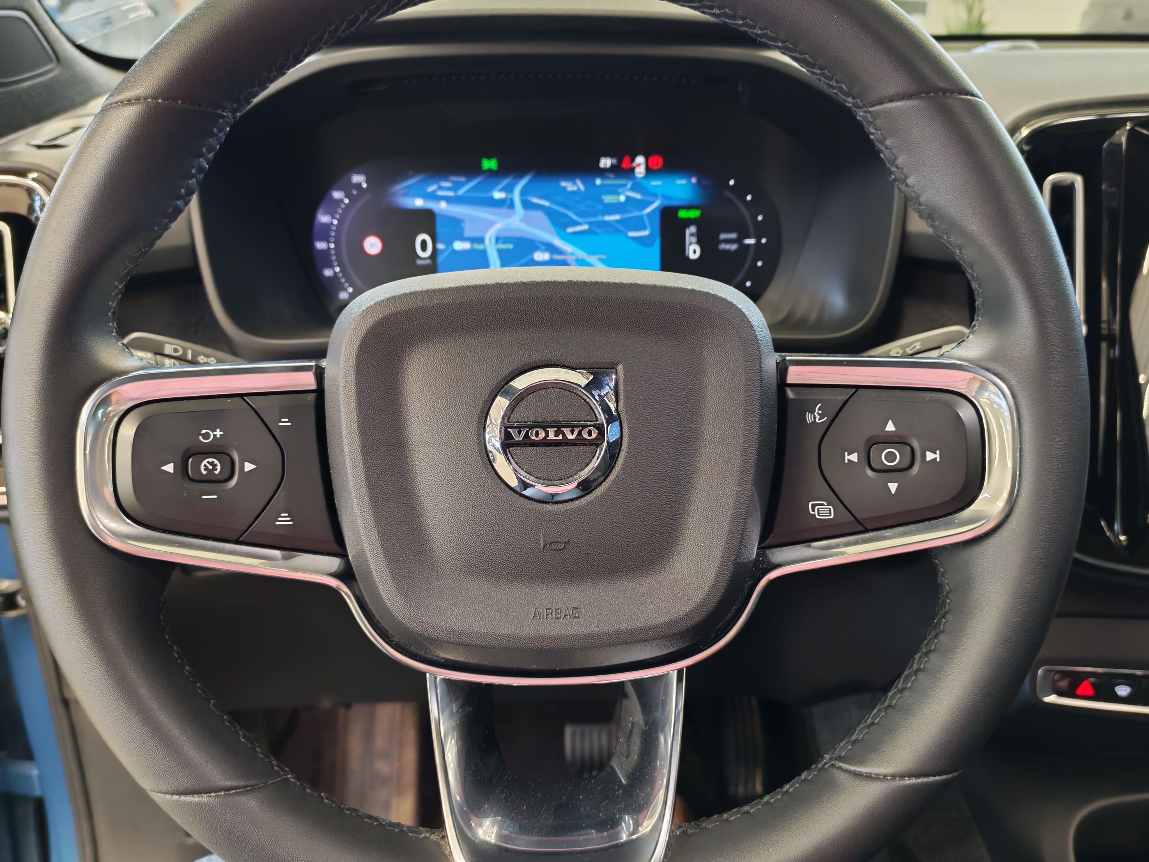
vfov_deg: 44.2
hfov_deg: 56.8
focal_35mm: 32
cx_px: 574
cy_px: 431
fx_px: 1062
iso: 1206
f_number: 1.9
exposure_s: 1/50
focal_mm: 6.12
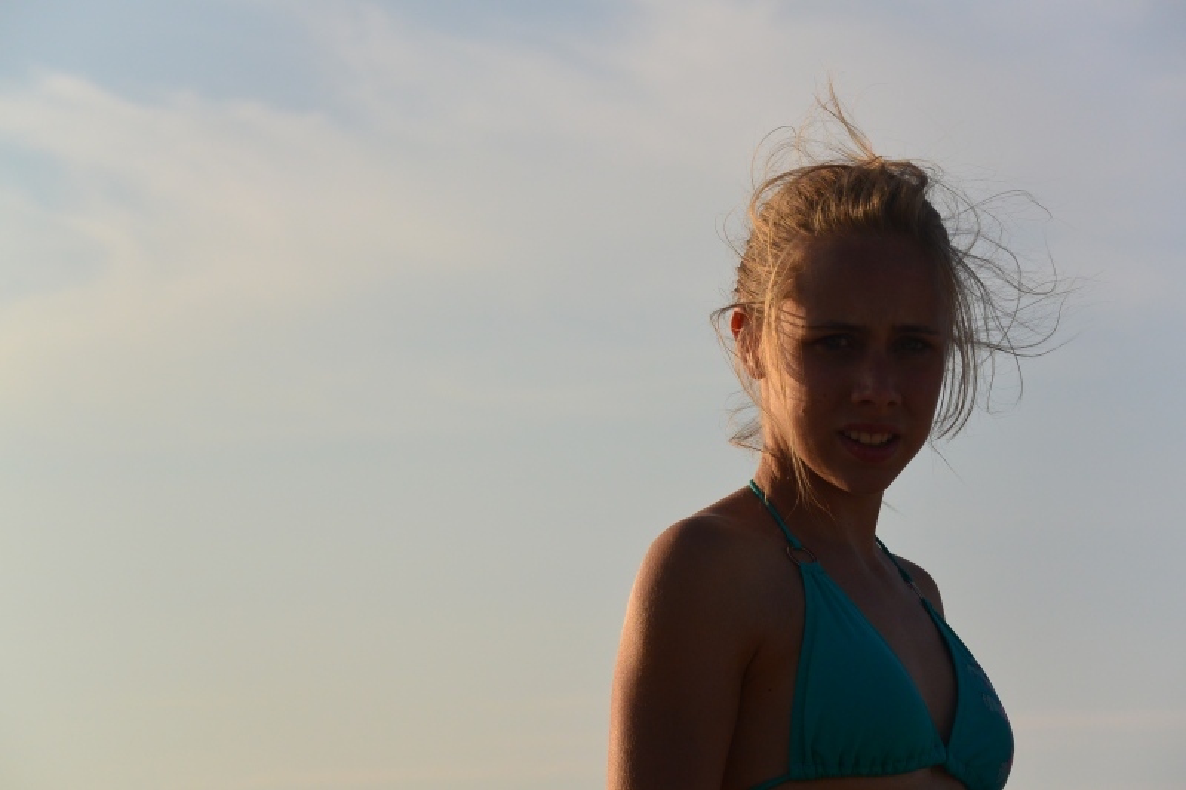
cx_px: 593
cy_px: 395
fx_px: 4380
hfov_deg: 15.4
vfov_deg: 10.3
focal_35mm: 133
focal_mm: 49.3
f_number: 5.6
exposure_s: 1/1600
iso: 160
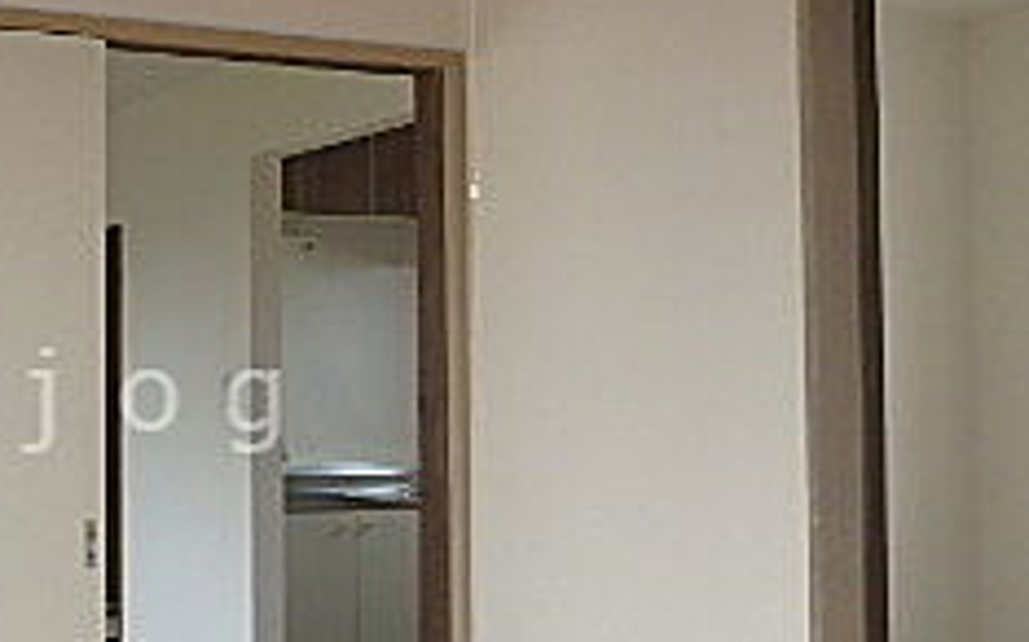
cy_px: 400
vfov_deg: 21.2
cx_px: 4
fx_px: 1710
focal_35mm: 61
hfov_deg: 31.1
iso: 125
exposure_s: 1/60
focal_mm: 3.7
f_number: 3.5
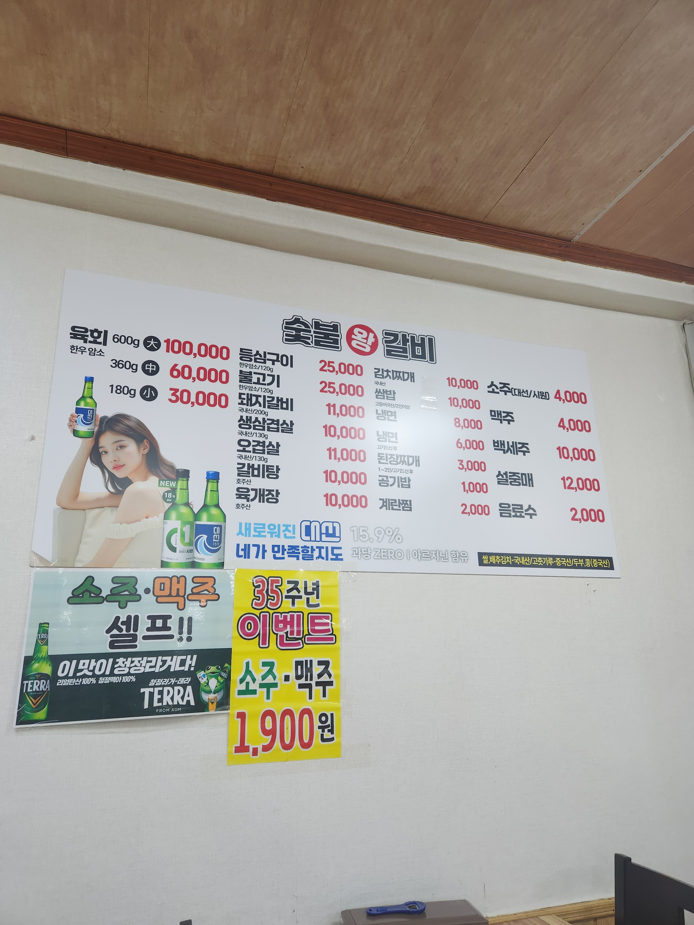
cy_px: 462
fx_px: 615
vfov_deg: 73.9
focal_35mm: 23
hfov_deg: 58.9
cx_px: 347
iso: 160
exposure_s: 1/120
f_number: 1.8
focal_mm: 5.4
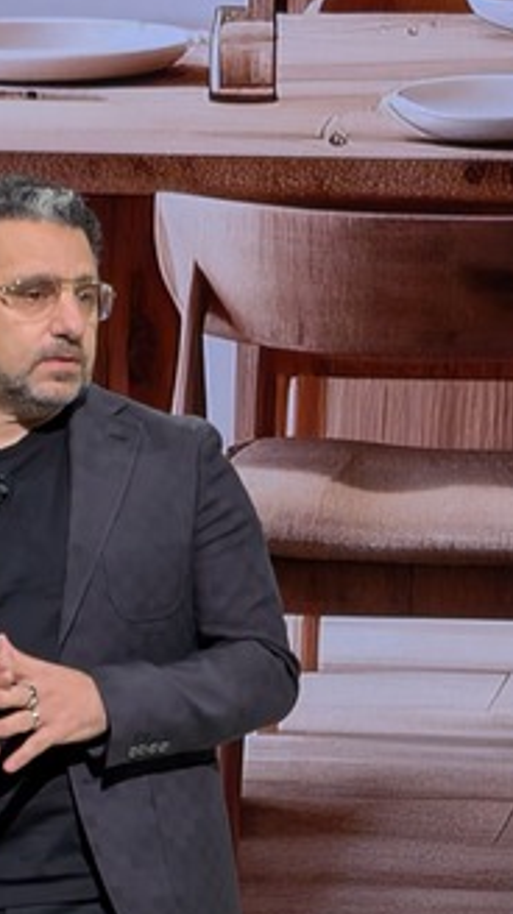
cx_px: 438
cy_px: 653
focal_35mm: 127
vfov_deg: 16.8
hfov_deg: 9.5
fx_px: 3078
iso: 47
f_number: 1.7
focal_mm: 4.53
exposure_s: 1/301
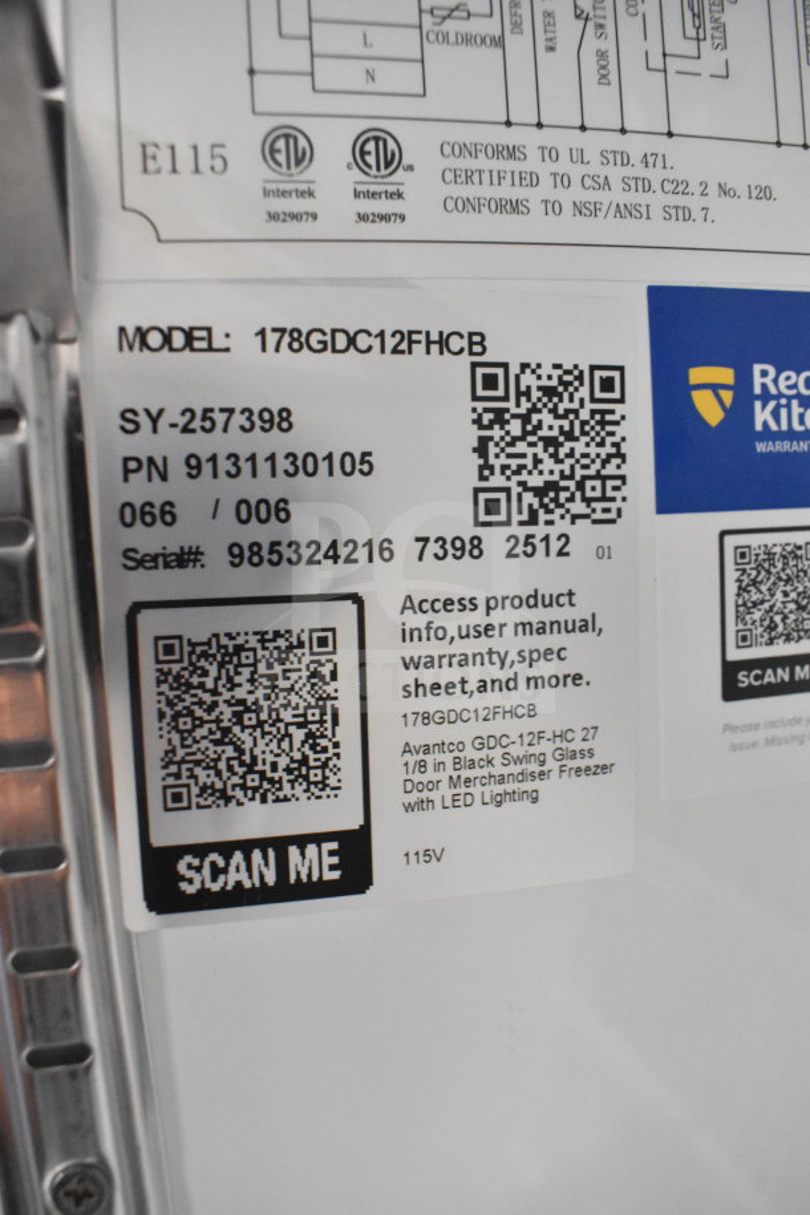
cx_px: 405
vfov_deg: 67.4
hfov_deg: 47.9
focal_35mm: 27
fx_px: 911
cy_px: 608
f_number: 5.6
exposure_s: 1/125
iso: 6400
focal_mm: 18
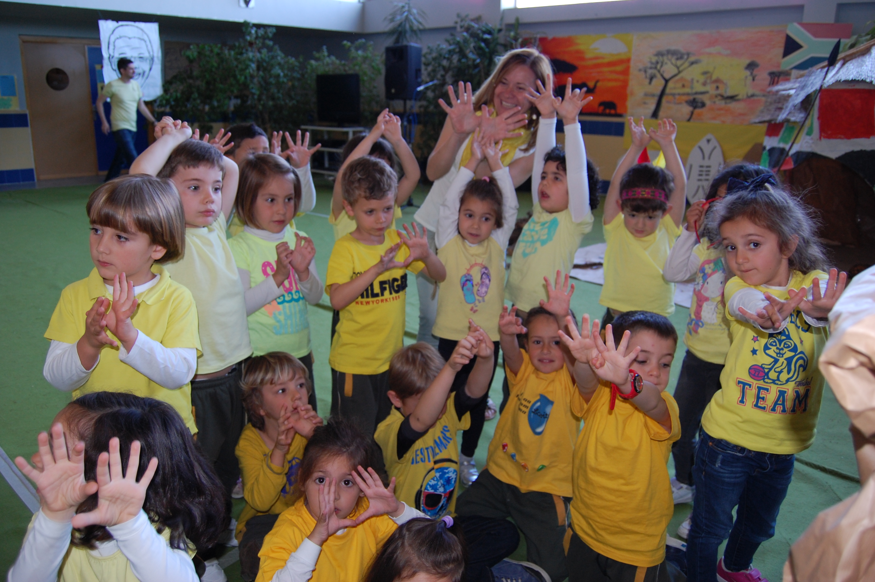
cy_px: 291
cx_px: 438
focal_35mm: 27
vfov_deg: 47.8
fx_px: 656
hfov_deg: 67.4
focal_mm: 18
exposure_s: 1/60
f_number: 3.5
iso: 400
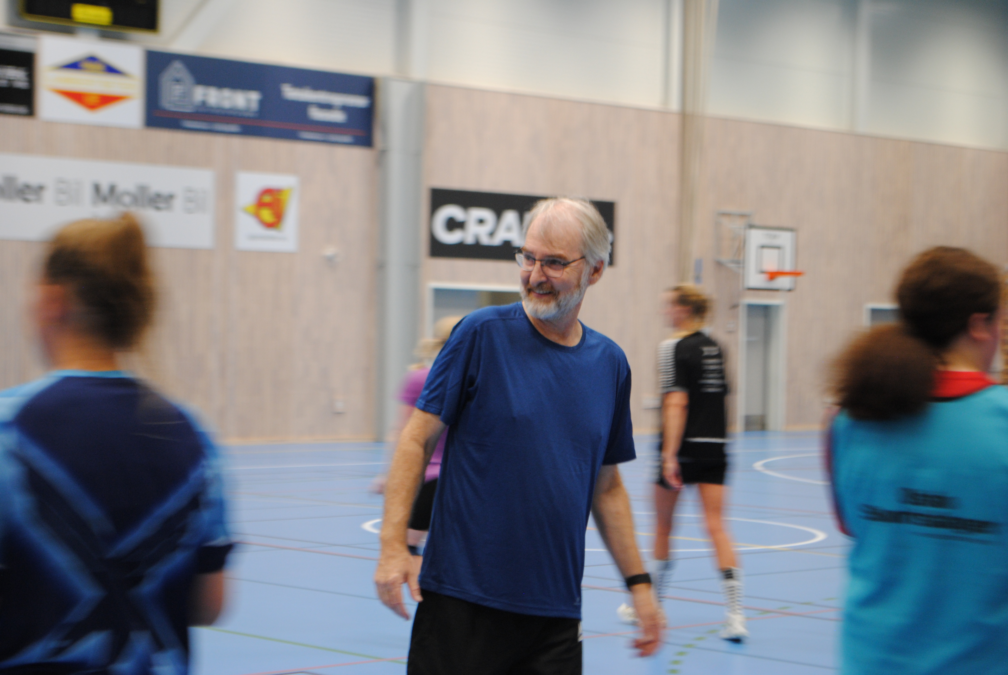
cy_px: 338
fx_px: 2313
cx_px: 504
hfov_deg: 24.6
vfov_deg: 16.6
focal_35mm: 82
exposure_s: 1/20
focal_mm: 55
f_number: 5.6
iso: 400
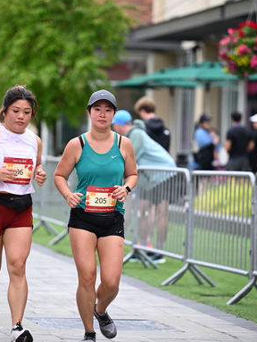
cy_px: 151
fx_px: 1977
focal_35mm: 200
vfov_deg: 9.9
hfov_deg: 7.4
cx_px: 104
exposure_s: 1/1600
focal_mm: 145
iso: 640
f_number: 2.8
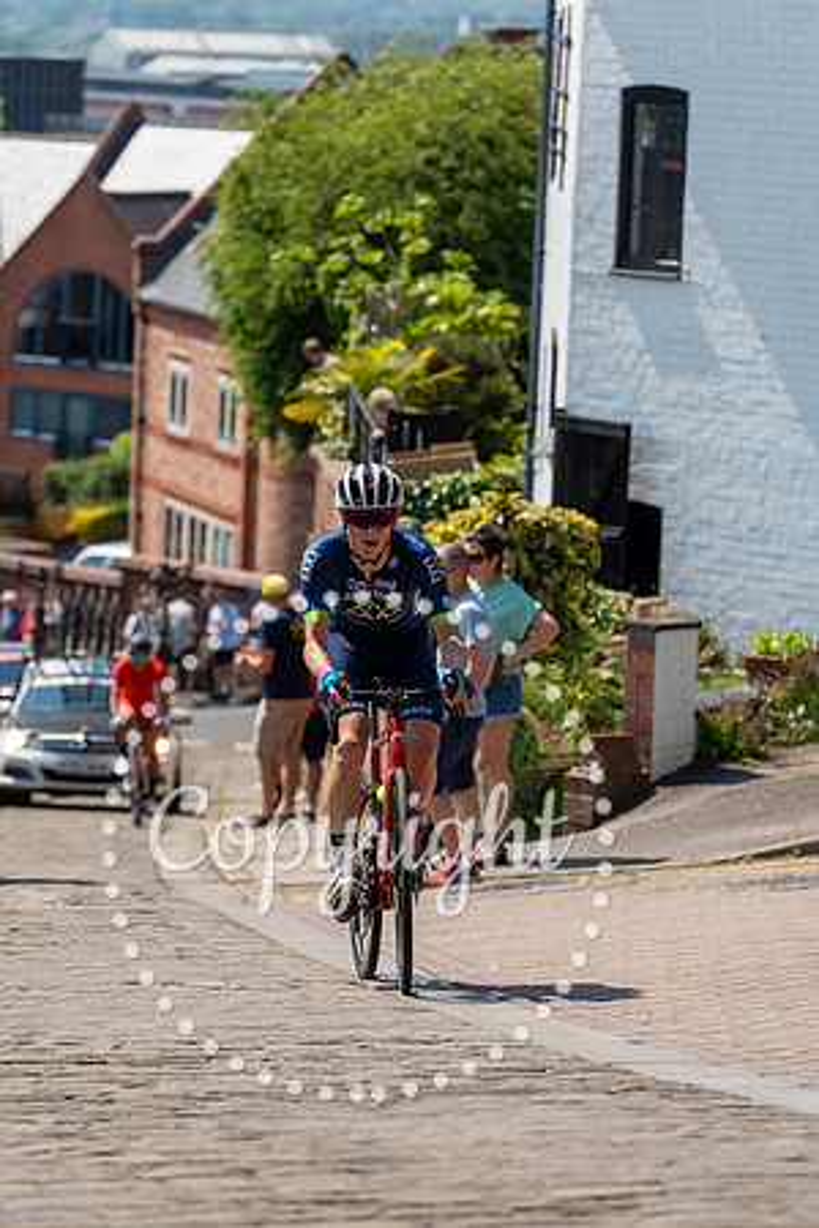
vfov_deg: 13.2
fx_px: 5289
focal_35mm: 155
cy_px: 614
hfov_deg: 8.9
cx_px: 410
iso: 160
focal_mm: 155
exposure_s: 1/800
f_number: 4.5
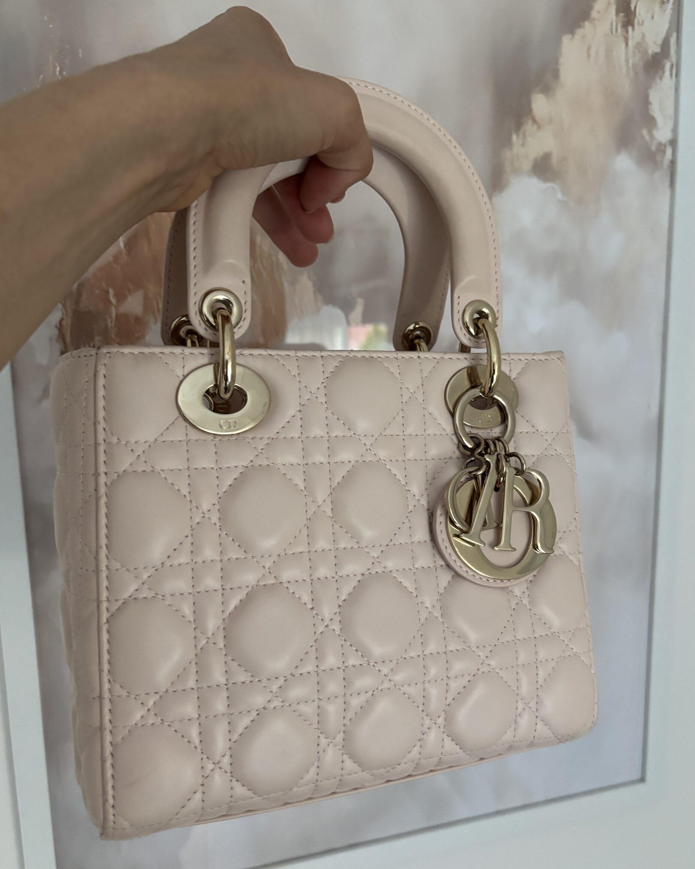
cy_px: 441
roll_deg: -0.4
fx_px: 720
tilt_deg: -9.4
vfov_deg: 62.2
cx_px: 348
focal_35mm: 28
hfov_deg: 51.5
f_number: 1.6
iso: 400
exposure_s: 1/60
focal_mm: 5.96
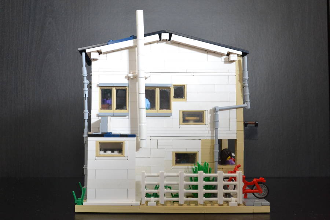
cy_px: 110
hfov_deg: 46.4
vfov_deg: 31.9
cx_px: 165
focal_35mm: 42
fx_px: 385
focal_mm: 28
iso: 2000
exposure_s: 1/15
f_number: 7.1
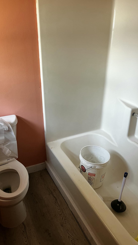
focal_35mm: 29
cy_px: 125
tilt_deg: -26.3
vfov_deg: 66.1
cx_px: 58
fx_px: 189
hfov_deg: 40.1
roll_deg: +4.2
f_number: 1.6
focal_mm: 5.1
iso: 125
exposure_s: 1/66
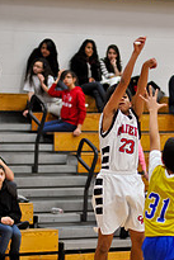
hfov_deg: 7.4
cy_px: 208
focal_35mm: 186
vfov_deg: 11.0
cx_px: 133
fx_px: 1346
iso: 1400
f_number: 2
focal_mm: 85
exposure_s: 1/500
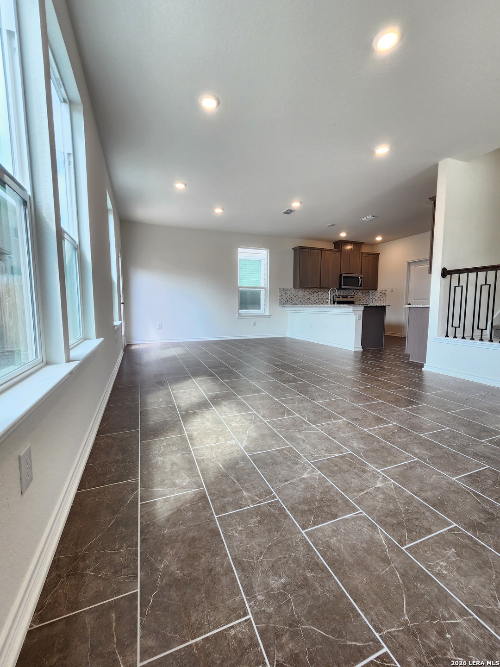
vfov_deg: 106.2
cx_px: 250
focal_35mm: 13
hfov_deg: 89.9
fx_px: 250
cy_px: 334
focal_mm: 2.2
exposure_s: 1/60
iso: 80
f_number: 2.2
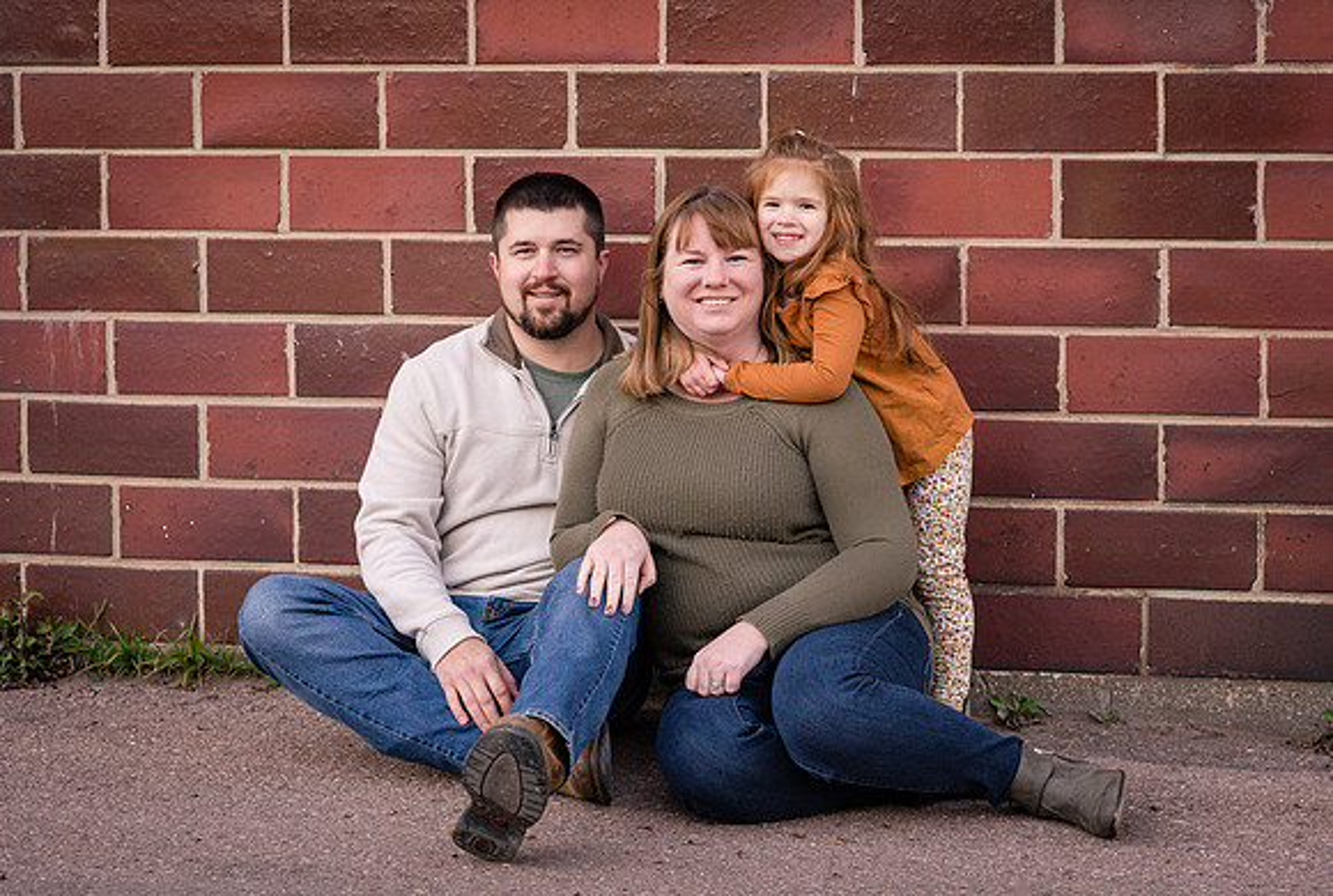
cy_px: 405
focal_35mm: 101
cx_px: 734
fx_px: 3759
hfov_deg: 20.1
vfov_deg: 13.6
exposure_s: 1/320
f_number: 3.5
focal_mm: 85
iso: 1250
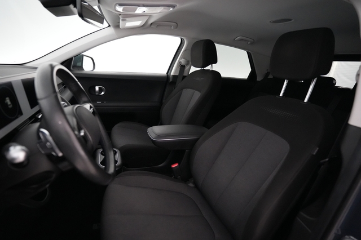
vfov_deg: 70.4
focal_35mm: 17
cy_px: 120
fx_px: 170
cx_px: 180
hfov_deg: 93.3
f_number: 2.8
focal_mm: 17
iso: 10000
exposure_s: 1/250
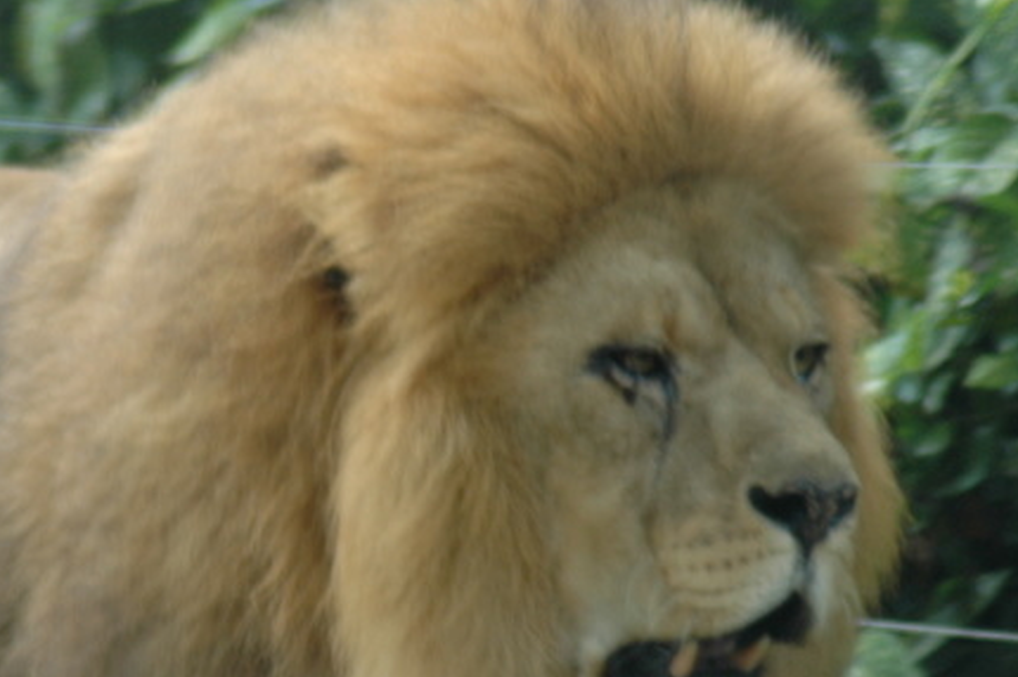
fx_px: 26701
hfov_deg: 2.2
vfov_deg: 1.5
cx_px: 321
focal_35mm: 945
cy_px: 424
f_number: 5.6
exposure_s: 1/60
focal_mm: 300
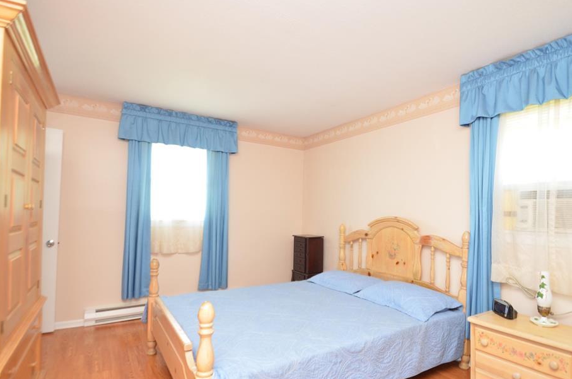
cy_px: 215
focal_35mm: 18
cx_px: 321
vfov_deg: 66.9
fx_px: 285
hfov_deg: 89.7
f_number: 4
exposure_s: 1/60
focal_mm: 10
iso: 1000
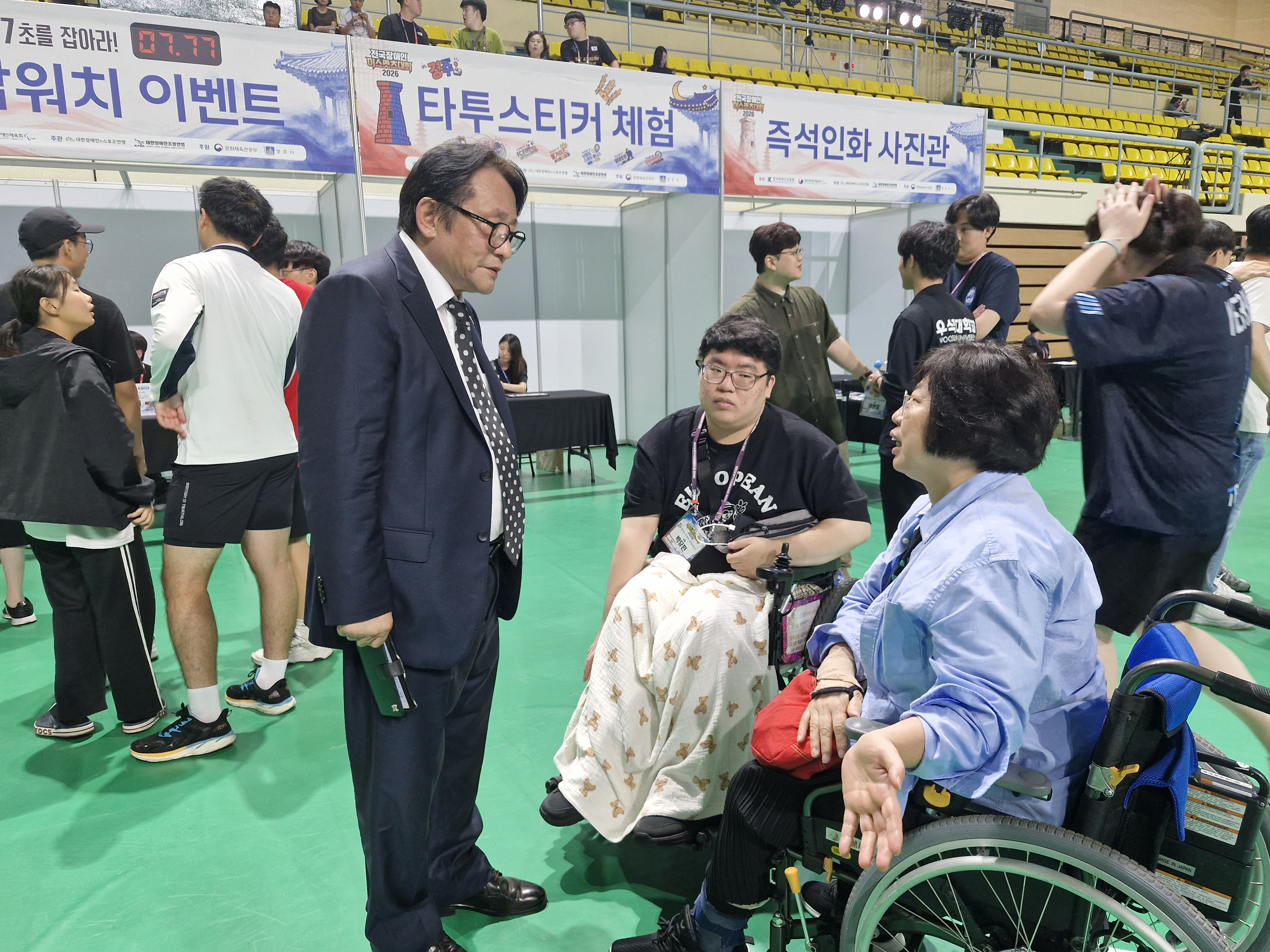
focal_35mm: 23
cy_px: 476
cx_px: 635
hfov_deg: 73.9
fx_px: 844
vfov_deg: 58.9
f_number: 1.8
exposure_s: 1/120
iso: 250
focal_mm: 5.54
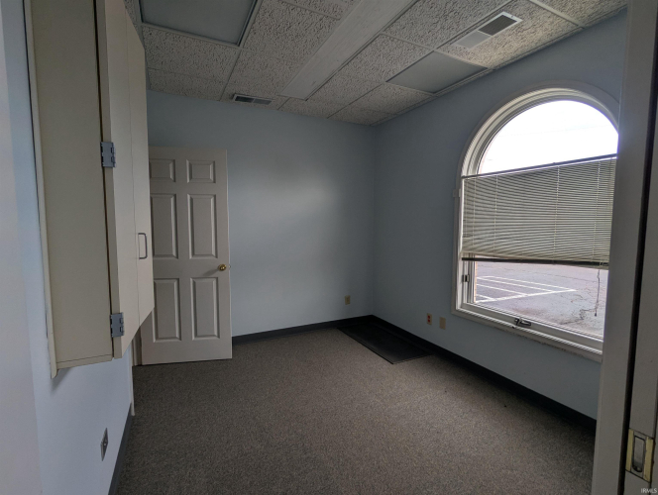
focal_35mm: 16
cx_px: 329
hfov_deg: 94.4
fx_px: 305
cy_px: 248
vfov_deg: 78.2
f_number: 2.2
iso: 46
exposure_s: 1/91
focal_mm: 2.35
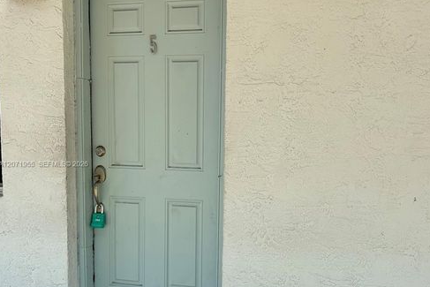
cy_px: 165
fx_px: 442
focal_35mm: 37
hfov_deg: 51.9
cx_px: 218
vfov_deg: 35.9
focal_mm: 5.7
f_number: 1.5
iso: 50
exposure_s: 1/808
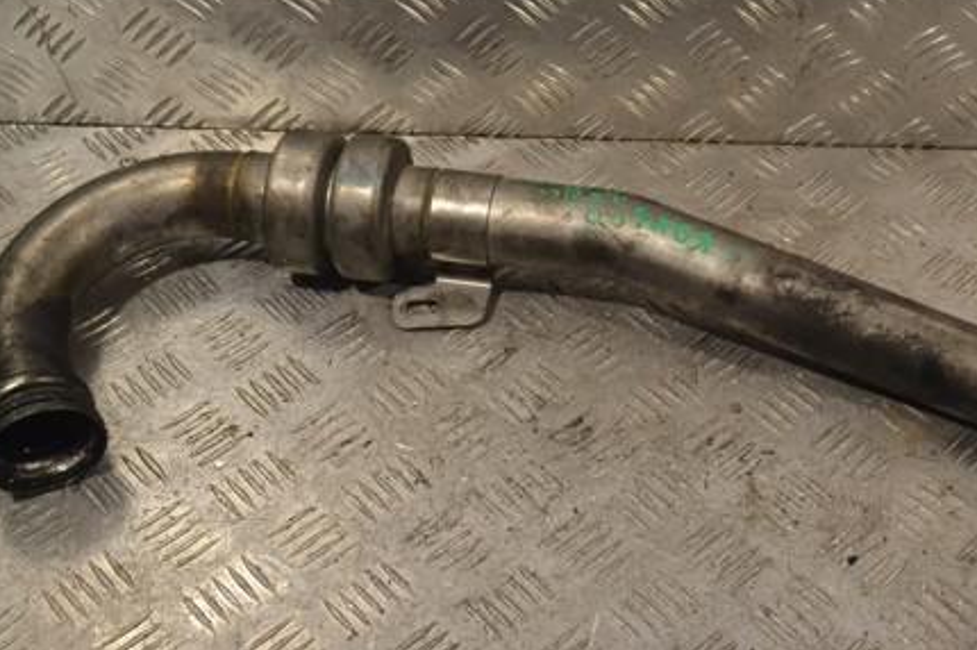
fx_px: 1573
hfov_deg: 34.3
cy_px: 270
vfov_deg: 23.3
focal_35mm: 58
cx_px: 632
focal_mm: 26
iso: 3200
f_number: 10
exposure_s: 1/400
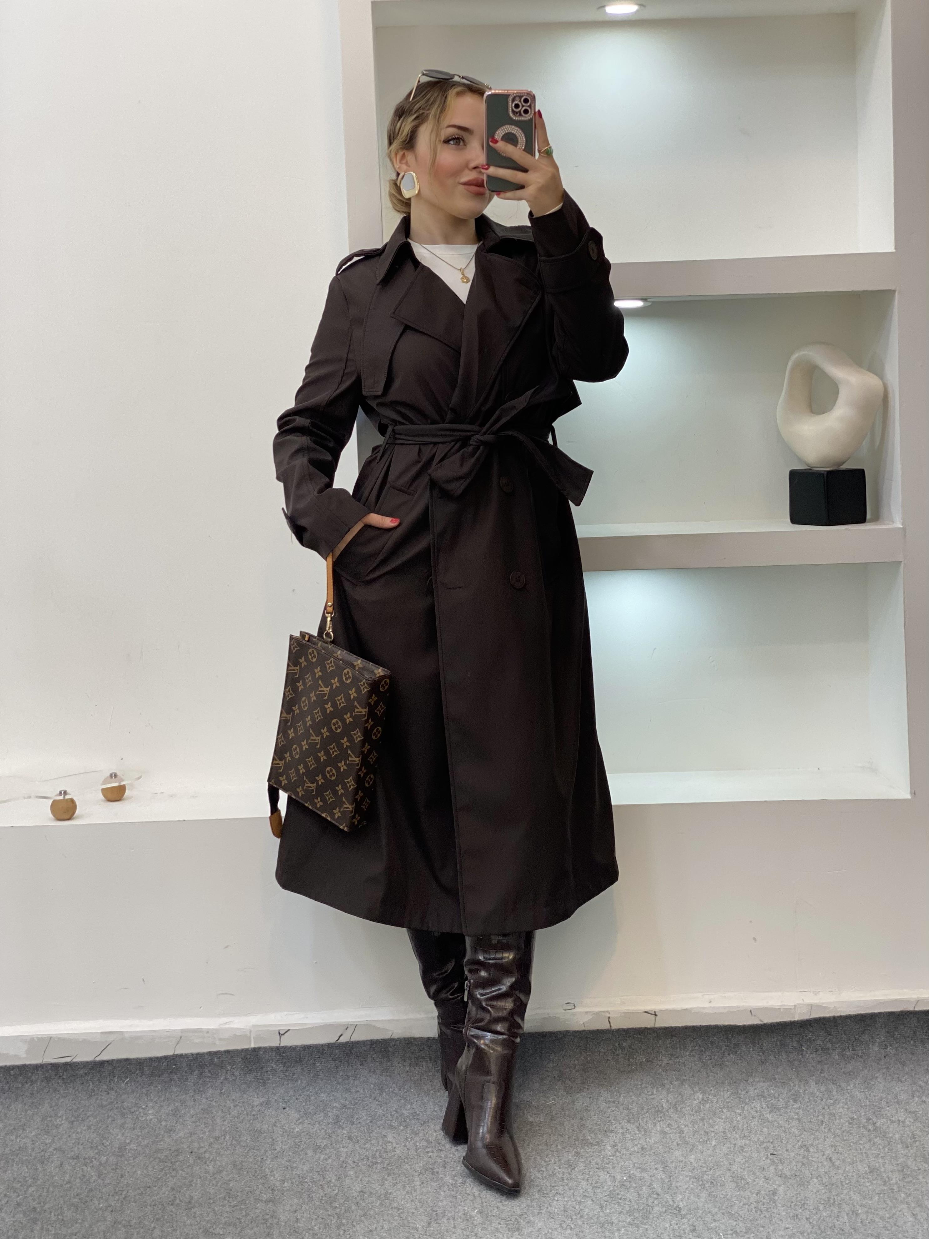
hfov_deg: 28.0
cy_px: 620
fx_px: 1861
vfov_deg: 36.8
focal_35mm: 52
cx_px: 464
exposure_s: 1/100
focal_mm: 6
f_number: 2
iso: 80
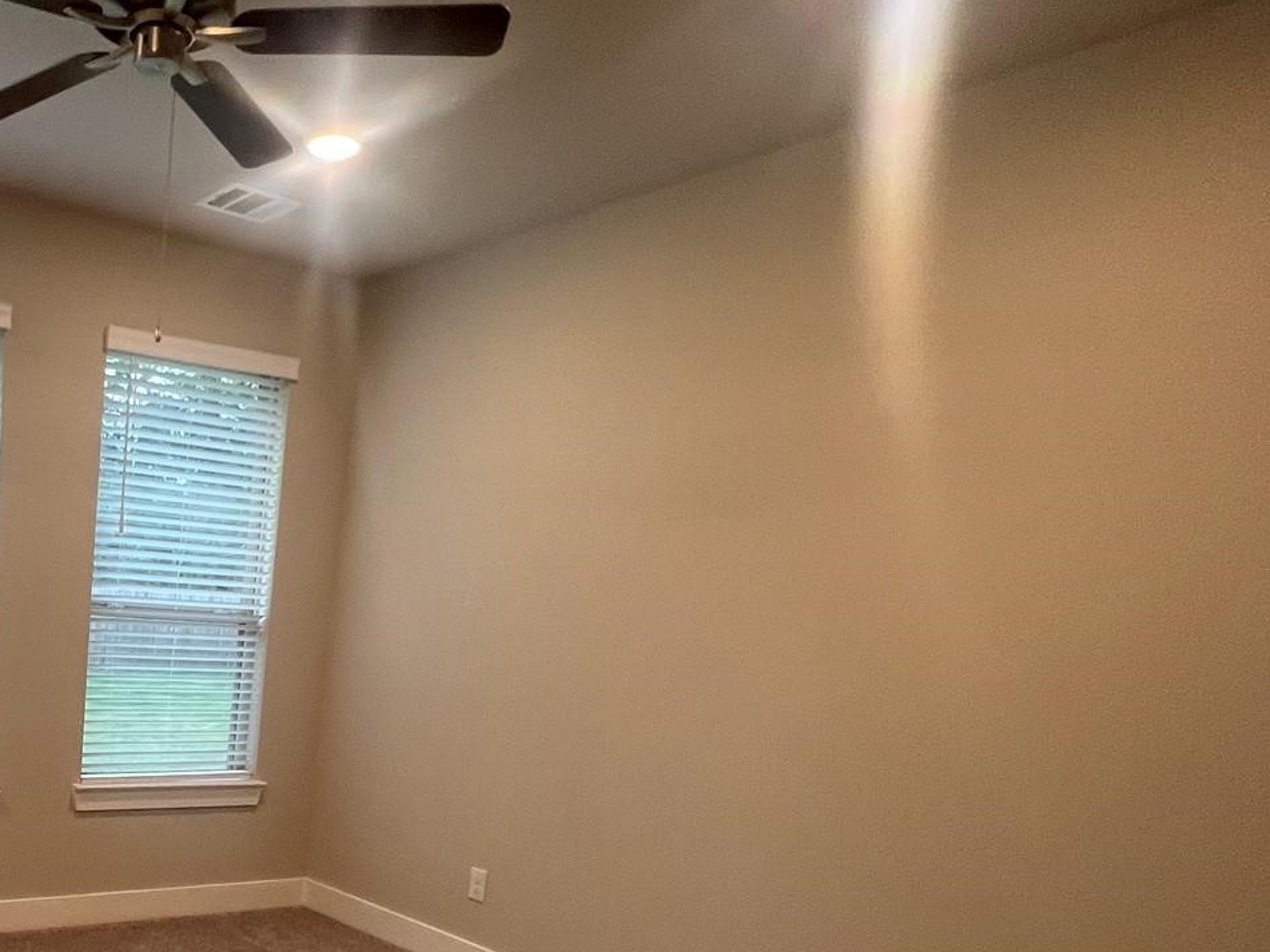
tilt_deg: -12.9
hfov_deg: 54.2
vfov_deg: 45.8
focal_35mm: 28
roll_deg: -3.7
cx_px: 97
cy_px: 826
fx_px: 1027
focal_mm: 1.57
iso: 200
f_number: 1.8
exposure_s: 1/120
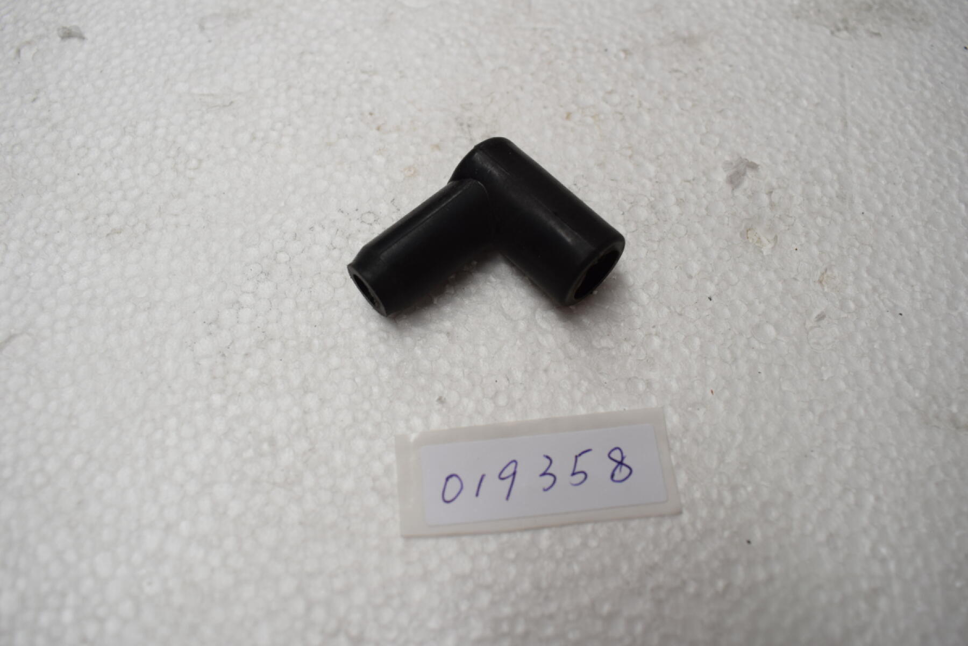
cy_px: 323
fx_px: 847
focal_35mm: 32
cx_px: 484
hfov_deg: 59.5
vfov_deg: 41.7
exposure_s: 1/125
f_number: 5.6
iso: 450
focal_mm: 21
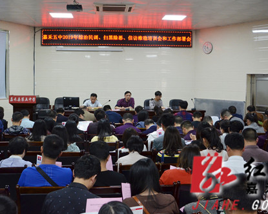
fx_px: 339
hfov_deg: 43.2
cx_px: 132
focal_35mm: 43
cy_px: 91
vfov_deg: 35.1
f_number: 4
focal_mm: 21
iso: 800
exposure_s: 1/60
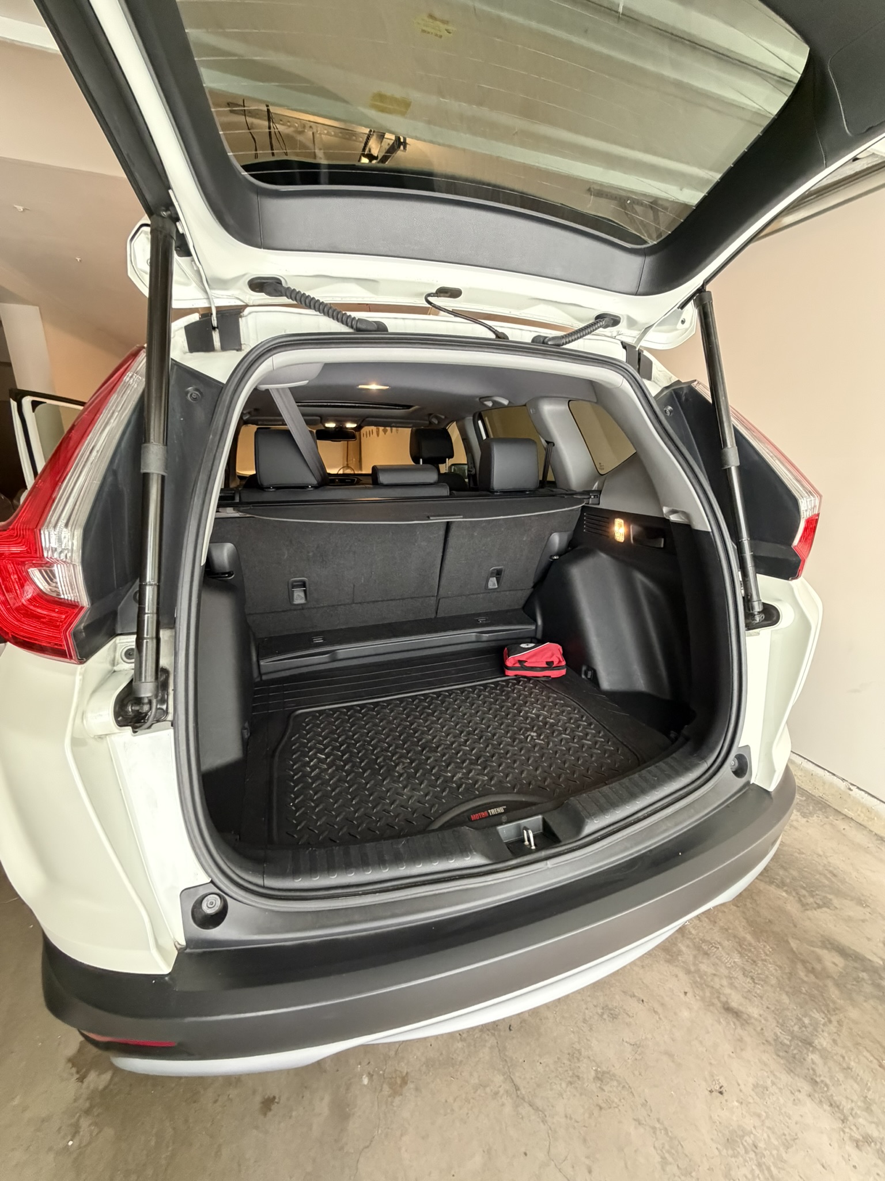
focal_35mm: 14
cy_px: 590
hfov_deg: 85.7
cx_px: 442
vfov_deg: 102.1
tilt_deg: -16.2
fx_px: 477
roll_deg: -0.2
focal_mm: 2.22
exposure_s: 1/60
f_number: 2.2
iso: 800
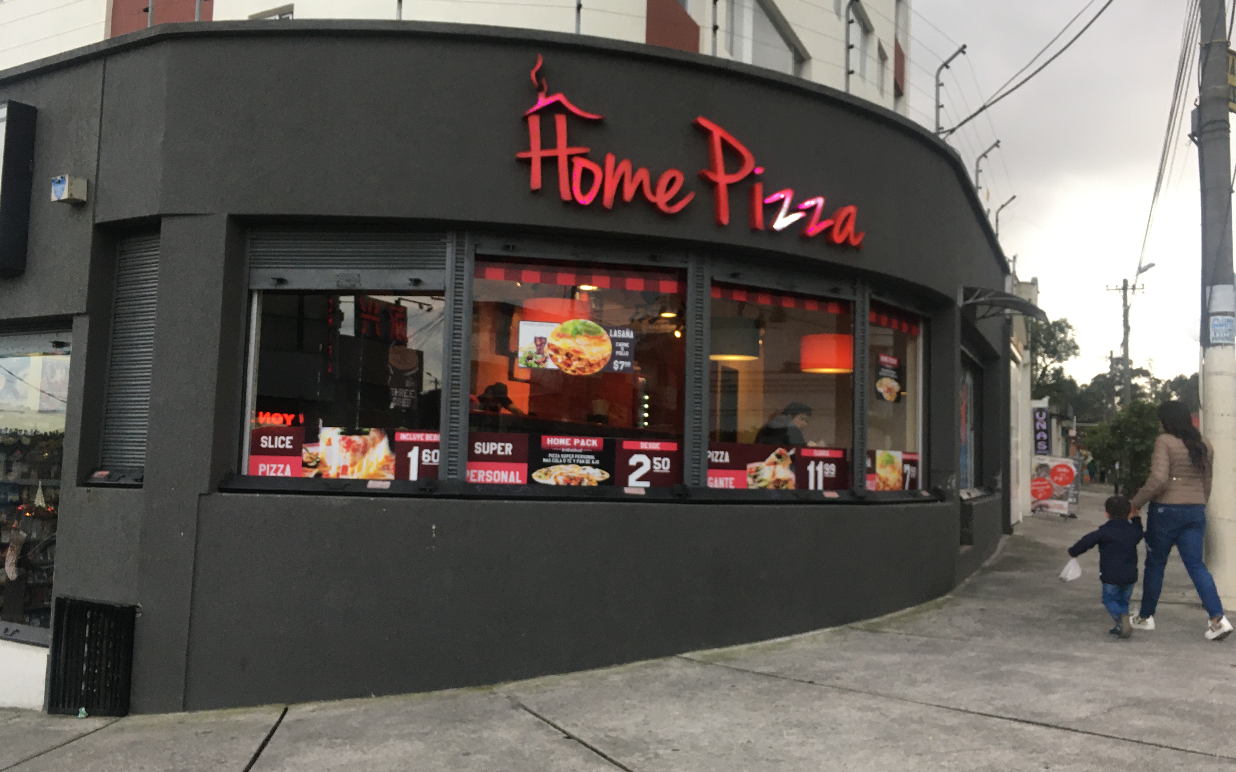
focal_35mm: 31
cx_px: 616
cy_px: 365
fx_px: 1044
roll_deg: -1.2
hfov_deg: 61.2
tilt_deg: +4.3
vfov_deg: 40.6
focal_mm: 4.15
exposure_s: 1/30
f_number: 2.2
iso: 32
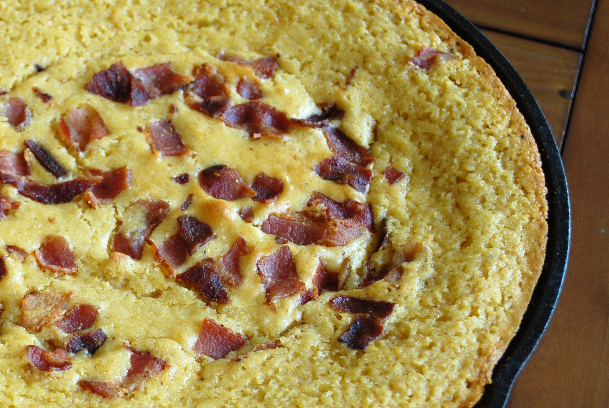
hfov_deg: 22.9
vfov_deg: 15.6
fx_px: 1490
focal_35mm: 88
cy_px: 248
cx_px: 147
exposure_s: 1/15
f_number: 5
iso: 400
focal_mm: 34
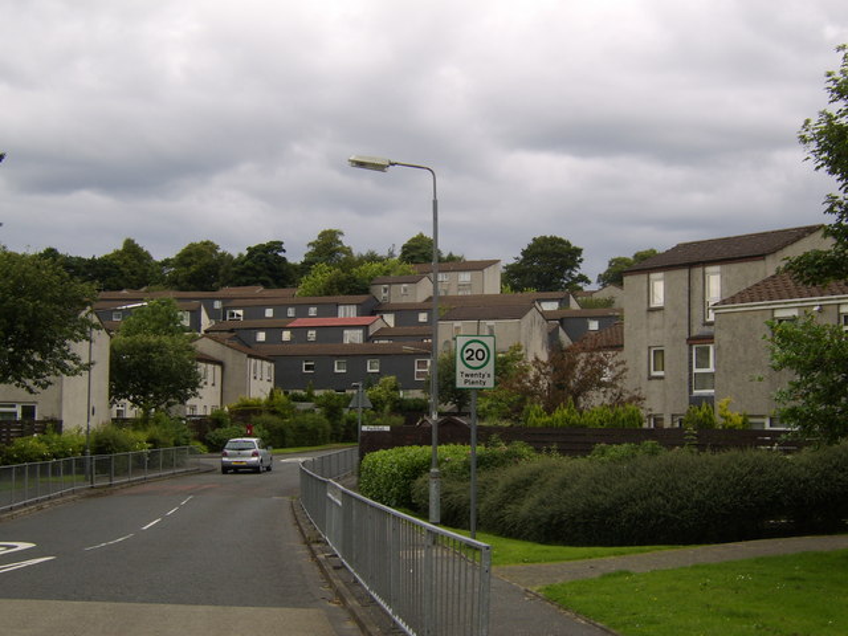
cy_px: 318
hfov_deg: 41.2
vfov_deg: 31.5
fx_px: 1127
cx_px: 424
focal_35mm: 46
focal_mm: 11.93
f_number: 6.7
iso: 71
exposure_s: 1/92
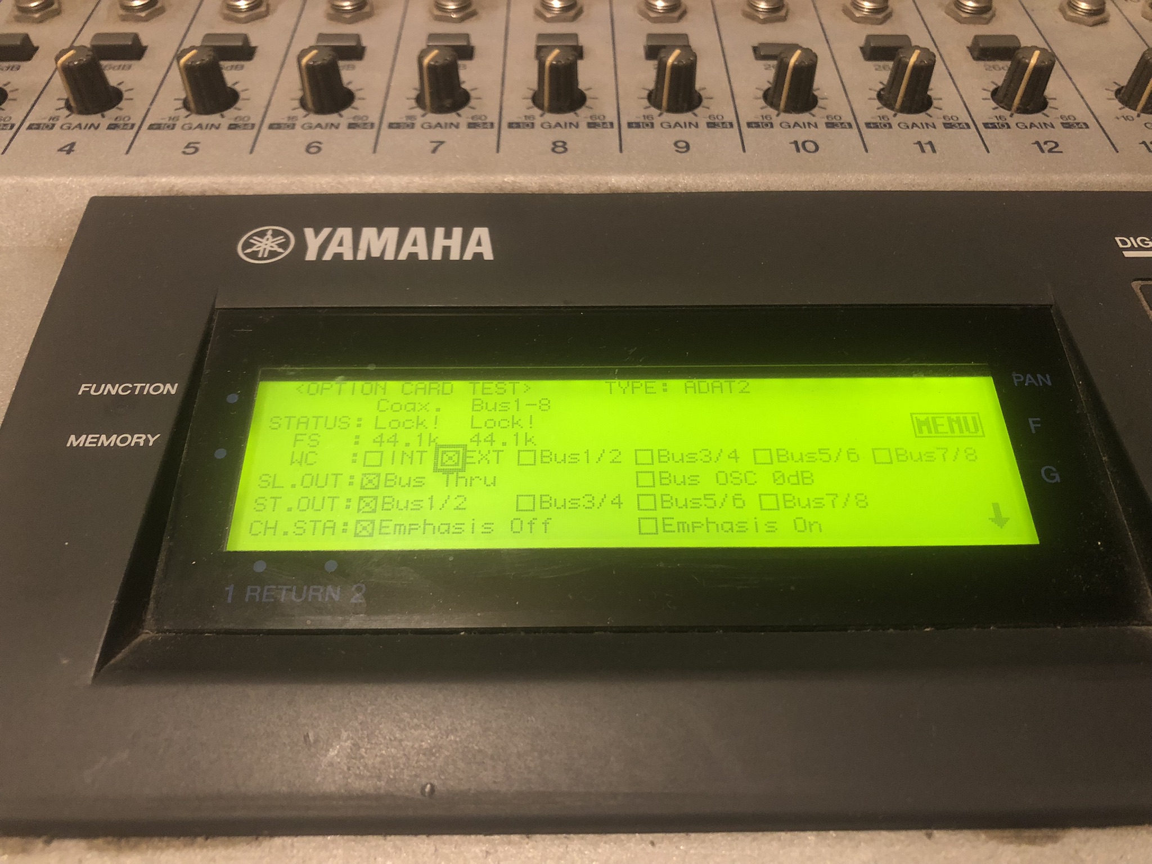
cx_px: 576
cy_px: 432
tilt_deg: -41.8
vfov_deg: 49.7
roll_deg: -3.1
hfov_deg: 63.4
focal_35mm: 28
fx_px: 932
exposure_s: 1/9
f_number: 1.8
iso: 100
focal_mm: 3.99
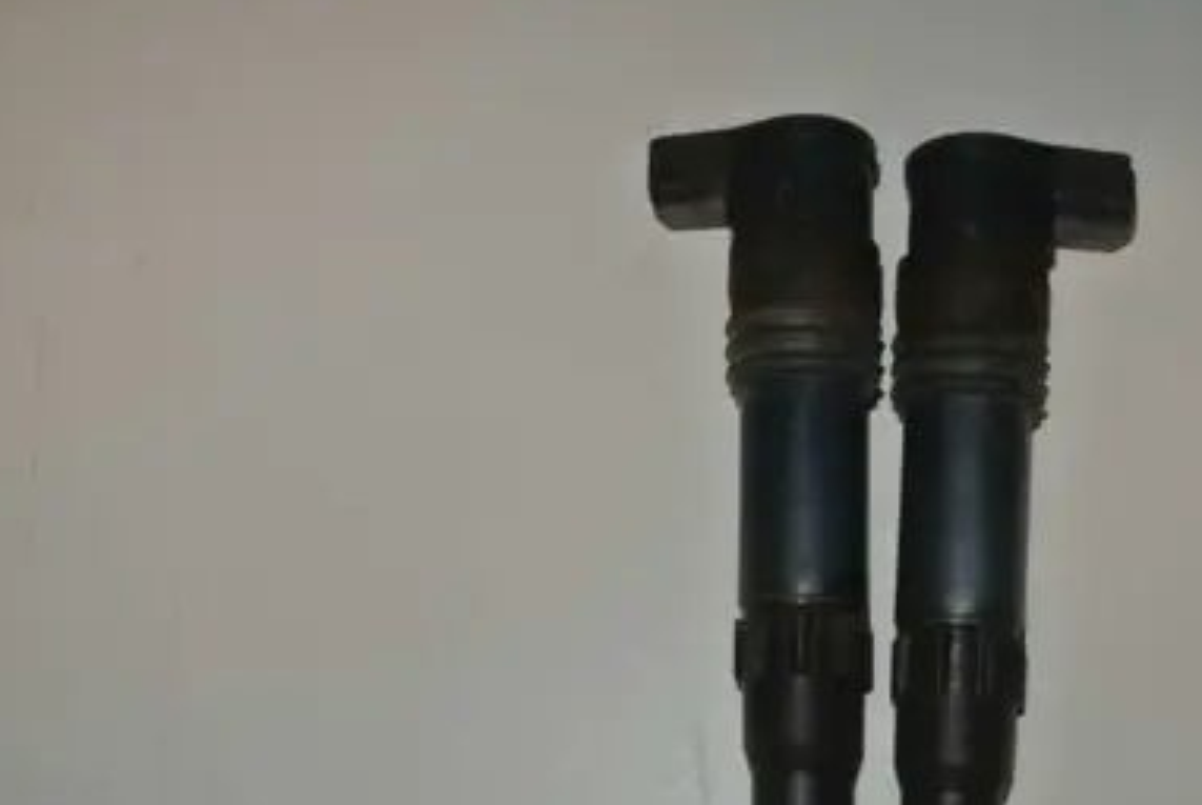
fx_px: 1604
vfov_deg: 28.0
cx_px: 763
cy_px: 530
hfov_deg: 40.7
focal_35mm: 48
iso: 200
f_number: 3.8
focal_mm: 12.7
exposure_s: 1/60
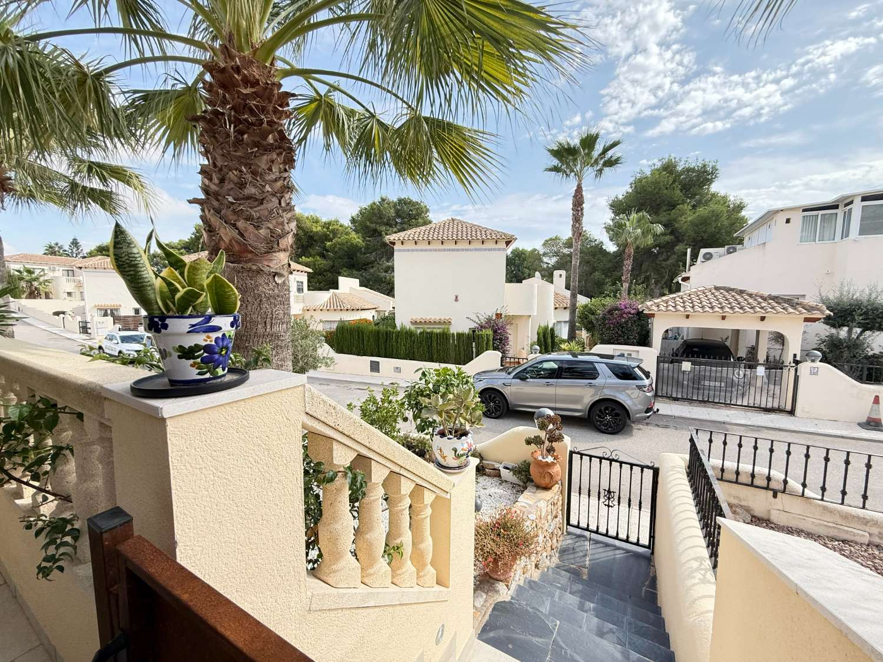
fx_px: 357
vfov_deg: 85.7
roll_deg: -0.4
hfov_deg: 102.1
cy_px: 331
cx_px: 442
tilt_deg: -4.2
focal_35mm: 14
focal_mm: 2.22
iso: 50
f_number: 2.2
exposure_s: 1/742
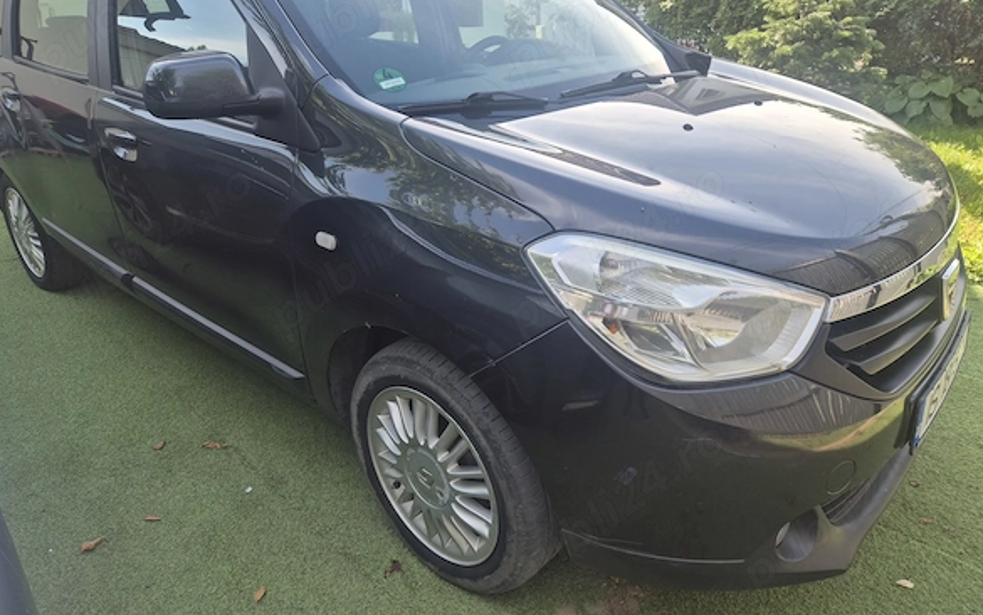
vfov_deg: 49.2
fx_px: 670
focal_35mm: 25
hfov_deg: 72.5
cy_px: 269
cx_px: 497
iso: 25
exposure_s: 1/383
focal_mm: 5.4
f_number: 1.8
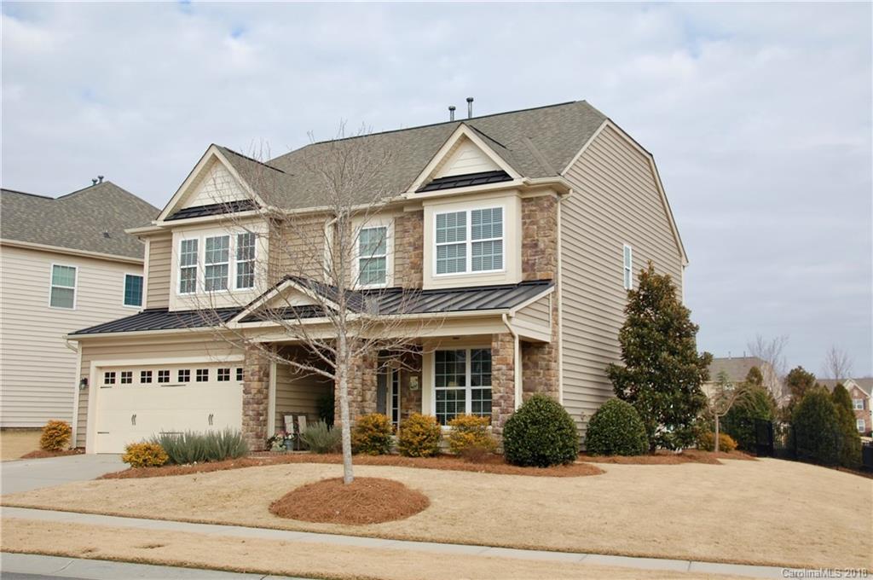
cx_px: 436
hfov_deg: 48.0
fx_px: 981
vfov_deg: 32.9
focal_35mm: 40
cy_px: 290
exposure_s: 1/320
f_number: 9
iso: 200
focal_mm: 27
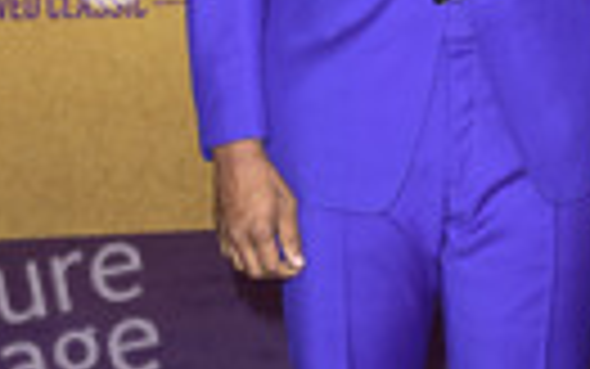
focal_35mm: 150
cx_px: 421
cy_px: 126
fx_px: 2413
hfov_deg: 13.9
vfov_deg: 8.7
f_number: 6.3
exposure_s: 1/250
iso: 320
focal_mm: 48
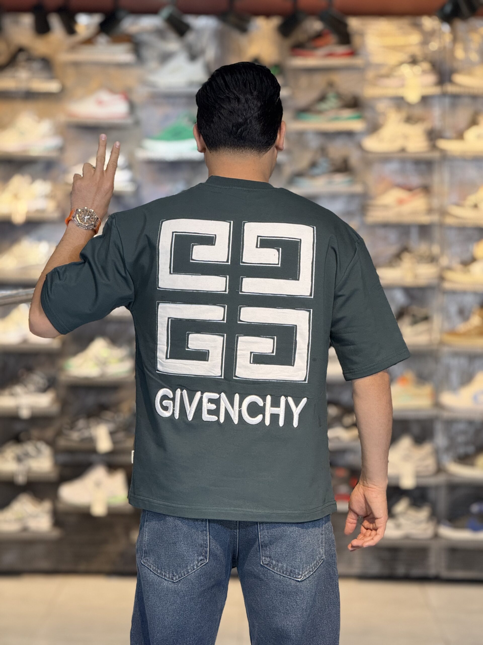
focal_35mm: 120
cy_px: 322
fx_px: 2232
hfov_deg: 12.3
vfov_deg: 16.4
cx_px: 242
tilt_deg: -2.2
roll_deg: -1.2
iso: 250
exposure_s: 1/100
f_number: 2.8
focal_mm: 15.66
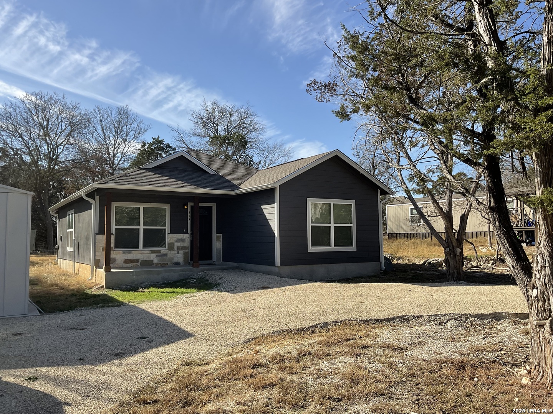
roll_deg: +0.3
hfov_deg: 61.7
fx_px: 463
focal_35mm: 29
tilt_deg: +4.1
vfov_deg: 48.2
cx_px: 276
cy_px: 207
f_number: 1.8
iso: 16
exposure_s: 1/1412
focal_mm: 3
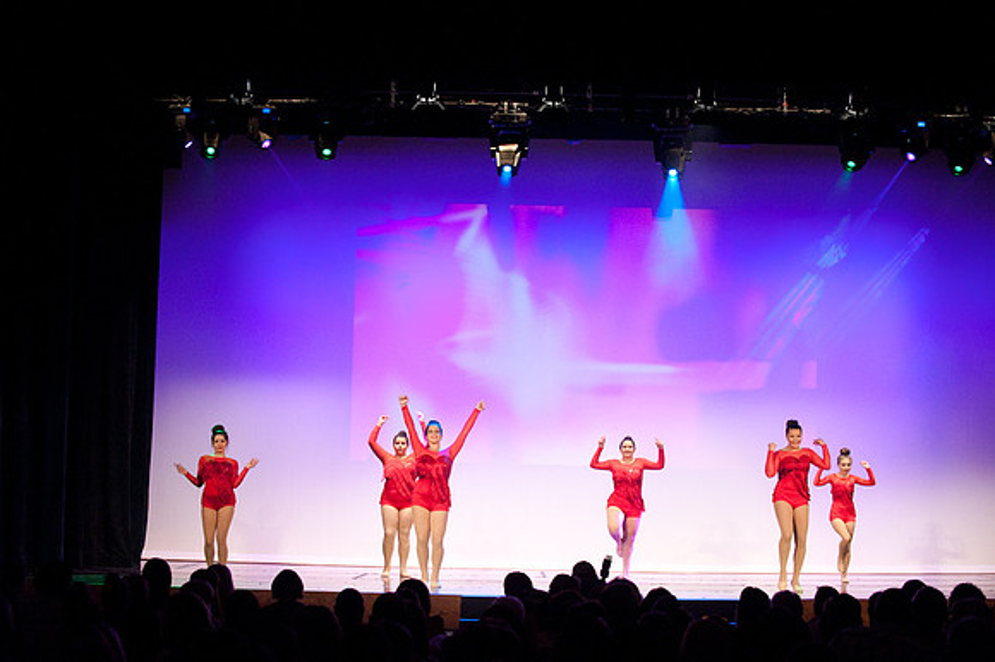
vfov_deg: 19.4
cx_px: 498
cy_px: 331
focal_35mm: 70
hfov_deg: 28.9
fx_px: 1934
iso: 3200
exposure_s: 1/200
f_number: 4
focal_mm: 70
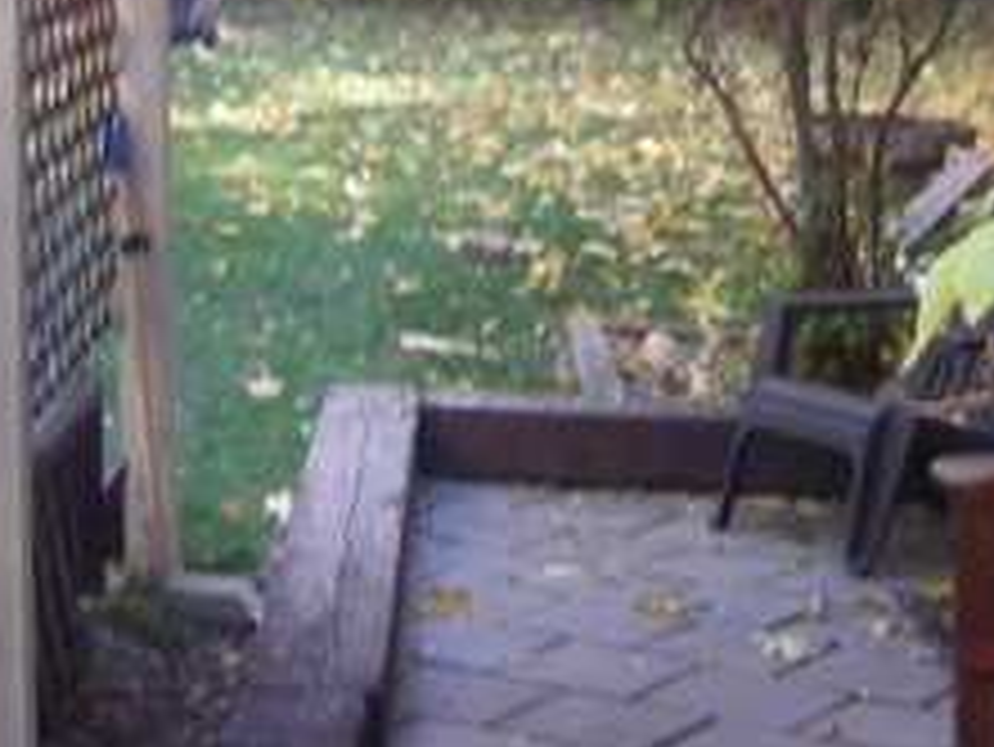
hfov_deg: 17.8
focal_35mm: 110
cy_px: 72
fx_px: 3160
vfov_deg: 13.4
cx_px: 652
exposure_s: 1/40
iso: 160
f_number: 3.3
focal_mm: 6.3
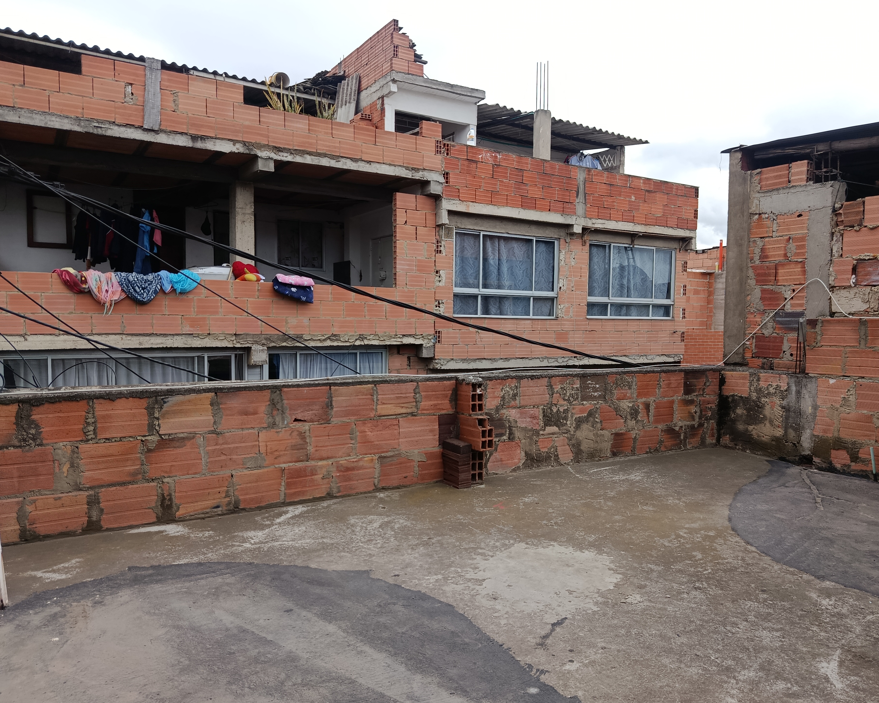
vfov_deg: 54.9
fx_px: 676
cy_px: 360
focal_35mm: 26
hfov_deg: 65.9
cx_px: 481
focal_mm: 5.24
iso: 50
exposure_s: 1/365
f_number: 1.7
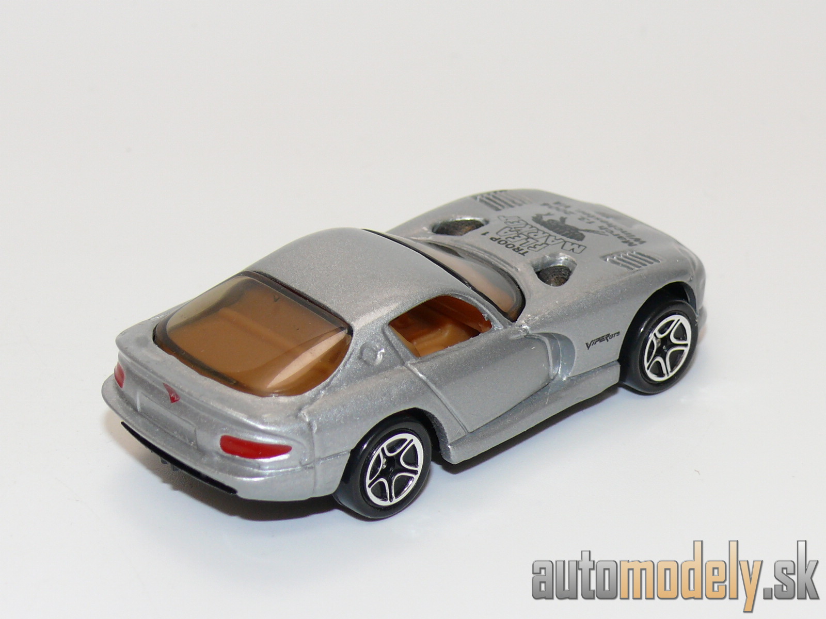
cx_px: 413
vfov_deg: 14.5
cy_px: 310
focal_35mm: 102
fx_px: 2434
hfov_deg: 19.3
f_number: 4
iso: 100
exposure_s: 1/50
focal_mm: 13.3
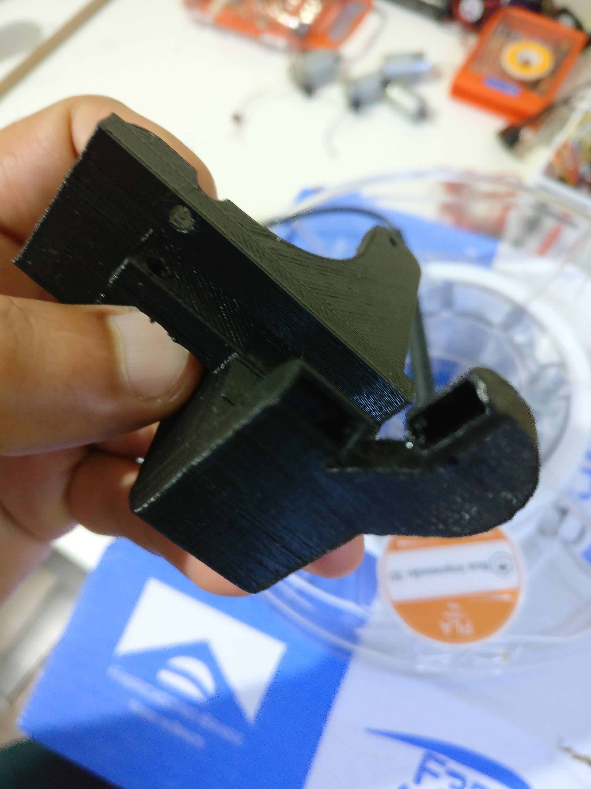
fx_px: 637
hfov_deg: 49.7
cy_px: 394
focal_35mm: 28
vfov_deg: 63.4
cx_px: 296
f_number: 2
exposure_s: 1/17
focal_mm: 4.26
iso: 2000
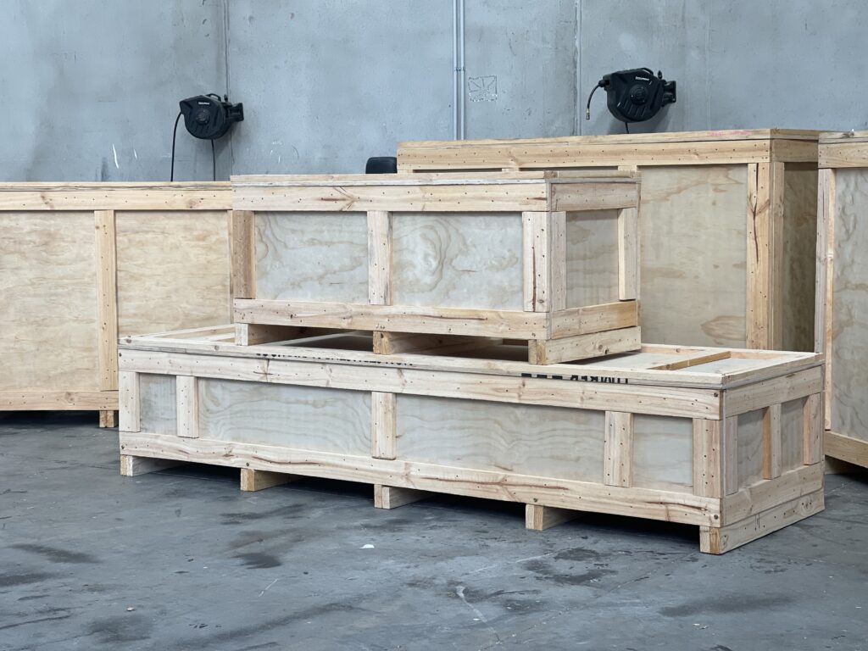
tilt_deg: -6.2
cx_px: 434
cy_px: 326
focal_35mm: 64
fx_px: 1605
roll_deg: +0.2
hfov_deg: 30.3
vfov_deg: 22.9
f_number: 2.2
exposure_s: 1/100
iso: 40
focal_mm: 7.5
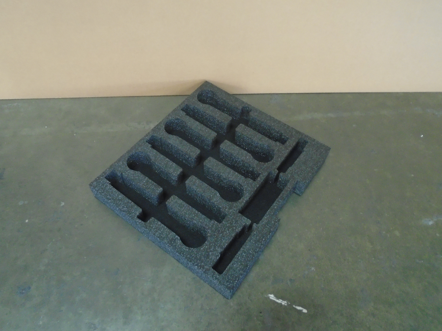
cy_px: 166
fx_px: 332
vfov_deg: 53.1
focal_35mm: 26
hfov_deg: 67.3
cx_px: 221
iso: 400
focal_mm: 4.6
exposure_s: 1/8
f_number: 3.2
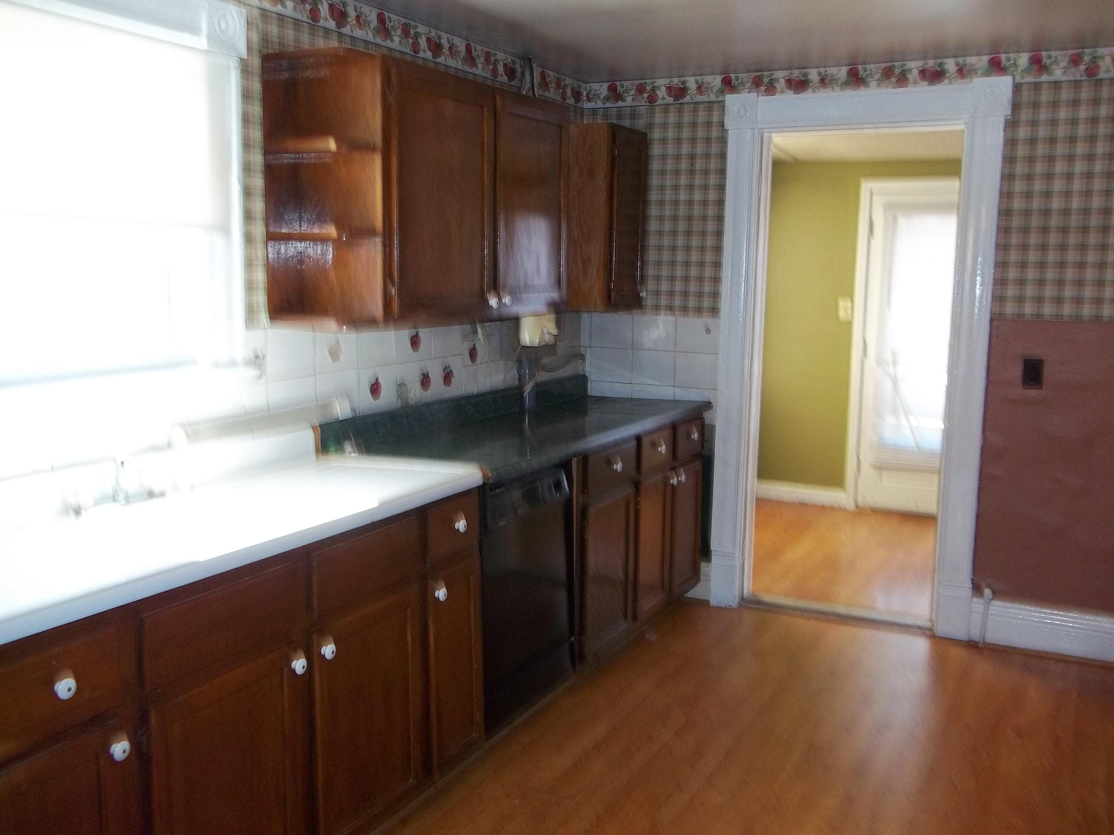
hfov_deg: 56.8
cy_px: 418
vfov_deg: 44.2
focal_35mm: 32
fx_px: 1030
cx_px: 557
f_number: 2.9
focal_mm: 5.7
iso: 160
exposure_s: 1/50
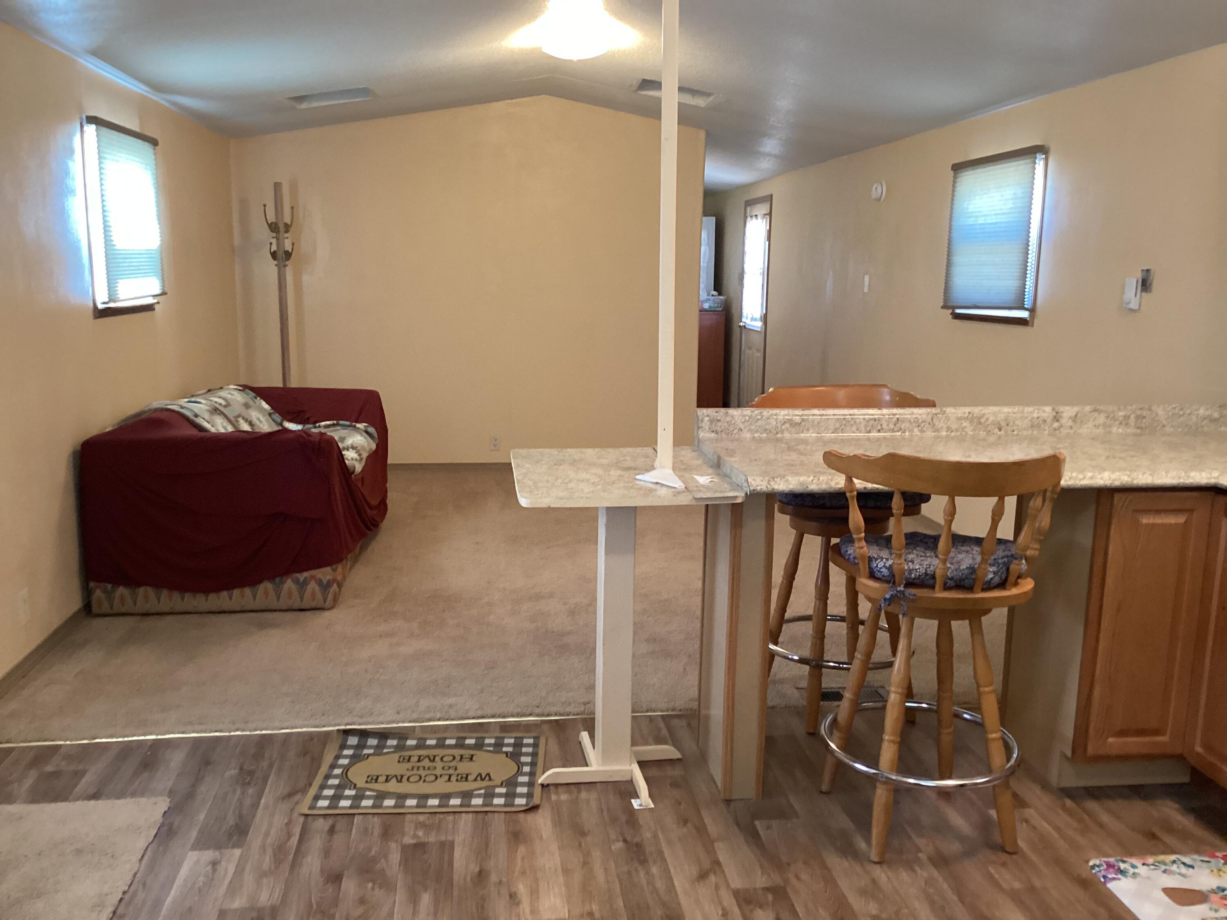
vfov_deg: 45.4
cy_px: 460
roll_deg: -1.0
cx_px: 614
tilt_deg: -11.4
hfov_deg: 58.4
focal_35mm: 31
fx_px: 1099
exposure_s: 1/40
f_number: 2.4
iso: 320
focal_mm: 3.3
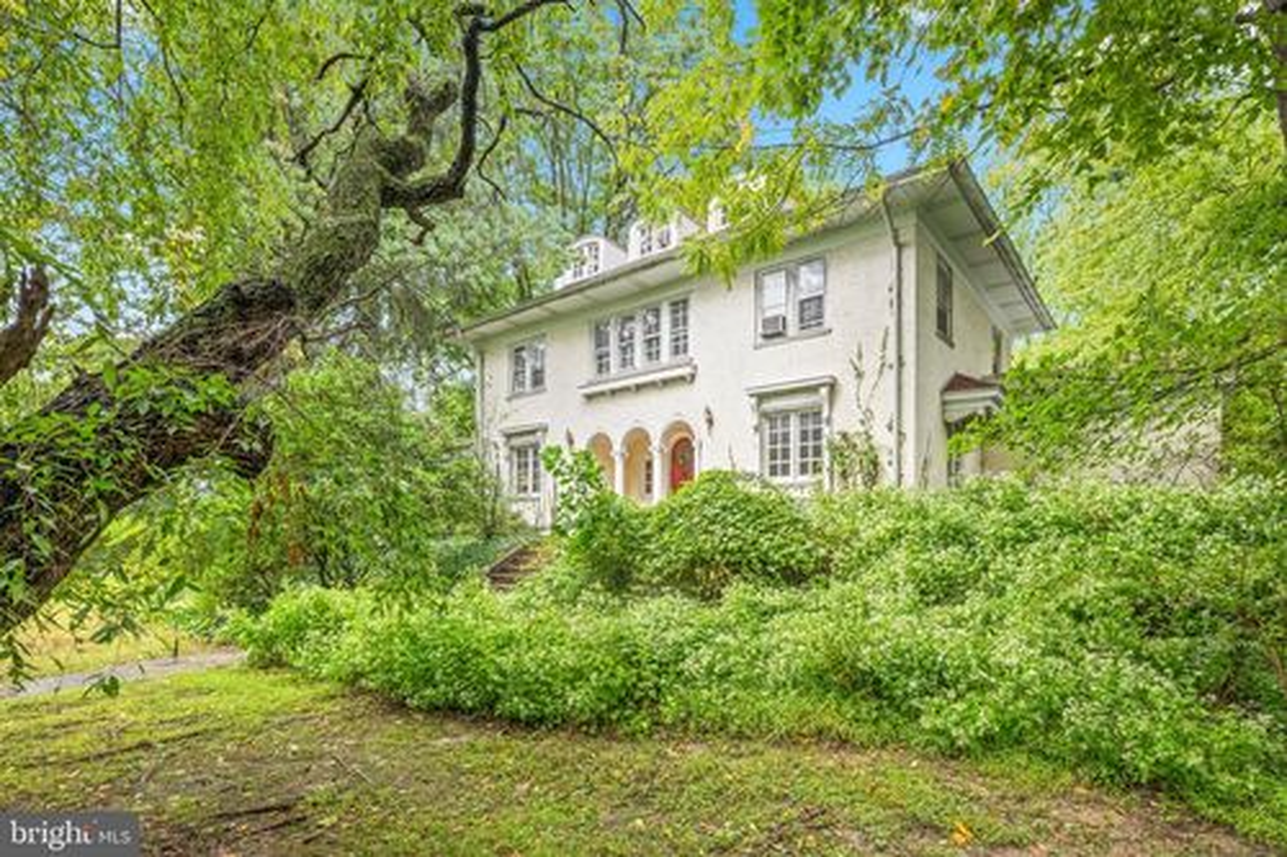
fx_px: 590
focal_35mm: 16
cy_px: 428
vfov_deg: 72.0
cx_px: 644
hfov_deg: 95.0
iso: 320
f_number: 7.1
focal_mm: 16.5
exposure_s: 1/50
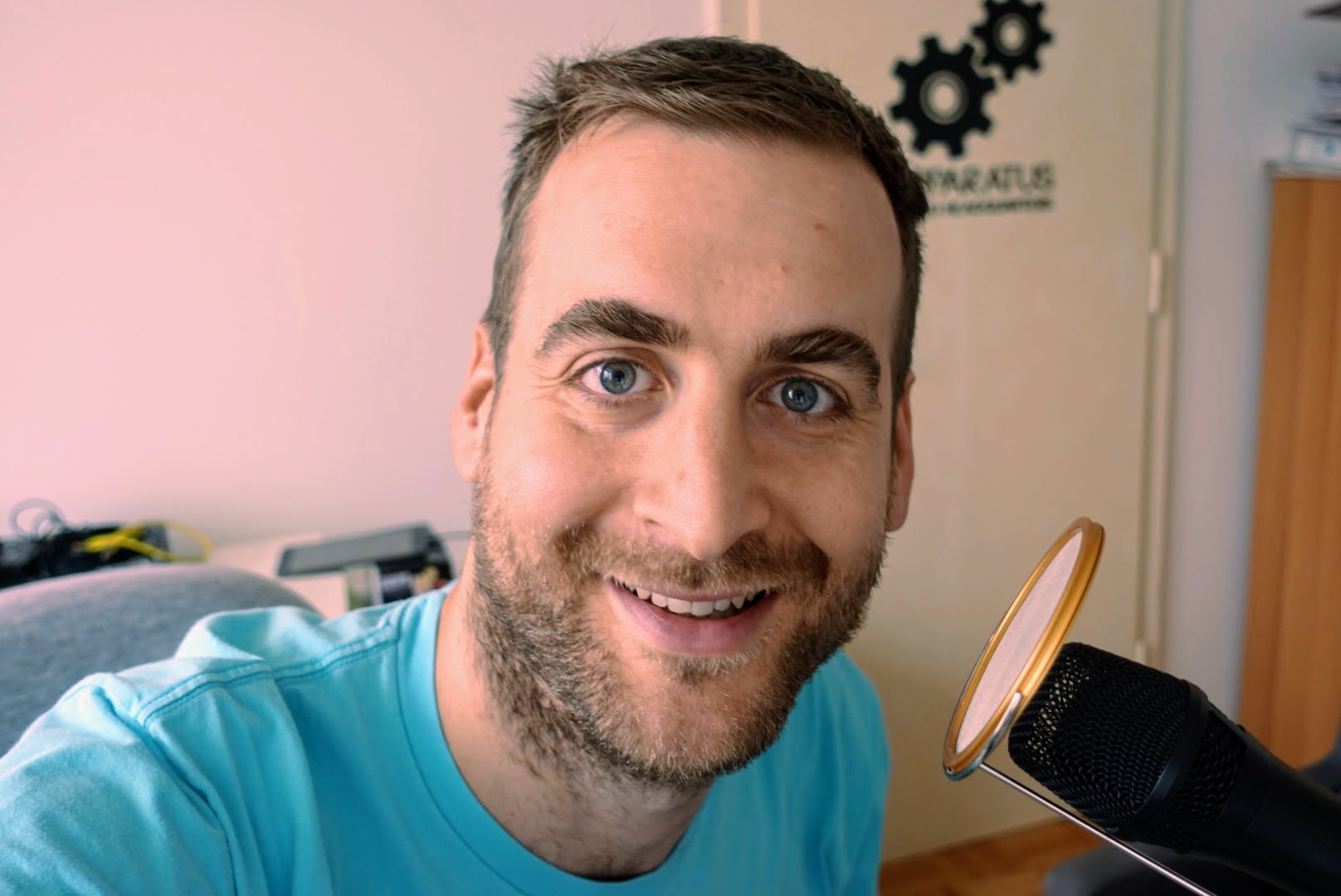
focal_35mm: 38
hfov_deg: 50.7
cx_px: 670
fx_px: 1416
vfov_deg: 35.1
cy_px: 448
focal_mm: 13.92
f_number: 2.8
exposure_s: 1/40
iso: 250
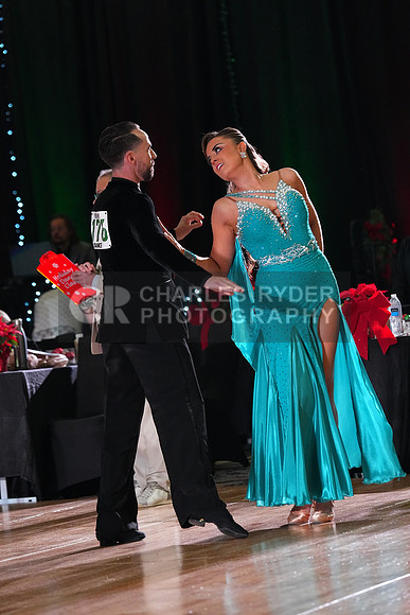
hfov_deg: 8.4
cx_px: 205
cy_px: 308
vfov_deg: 12.5
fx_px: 2800
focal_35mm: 164
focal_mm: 164
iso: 6400
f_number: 4.5
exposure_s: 1/400
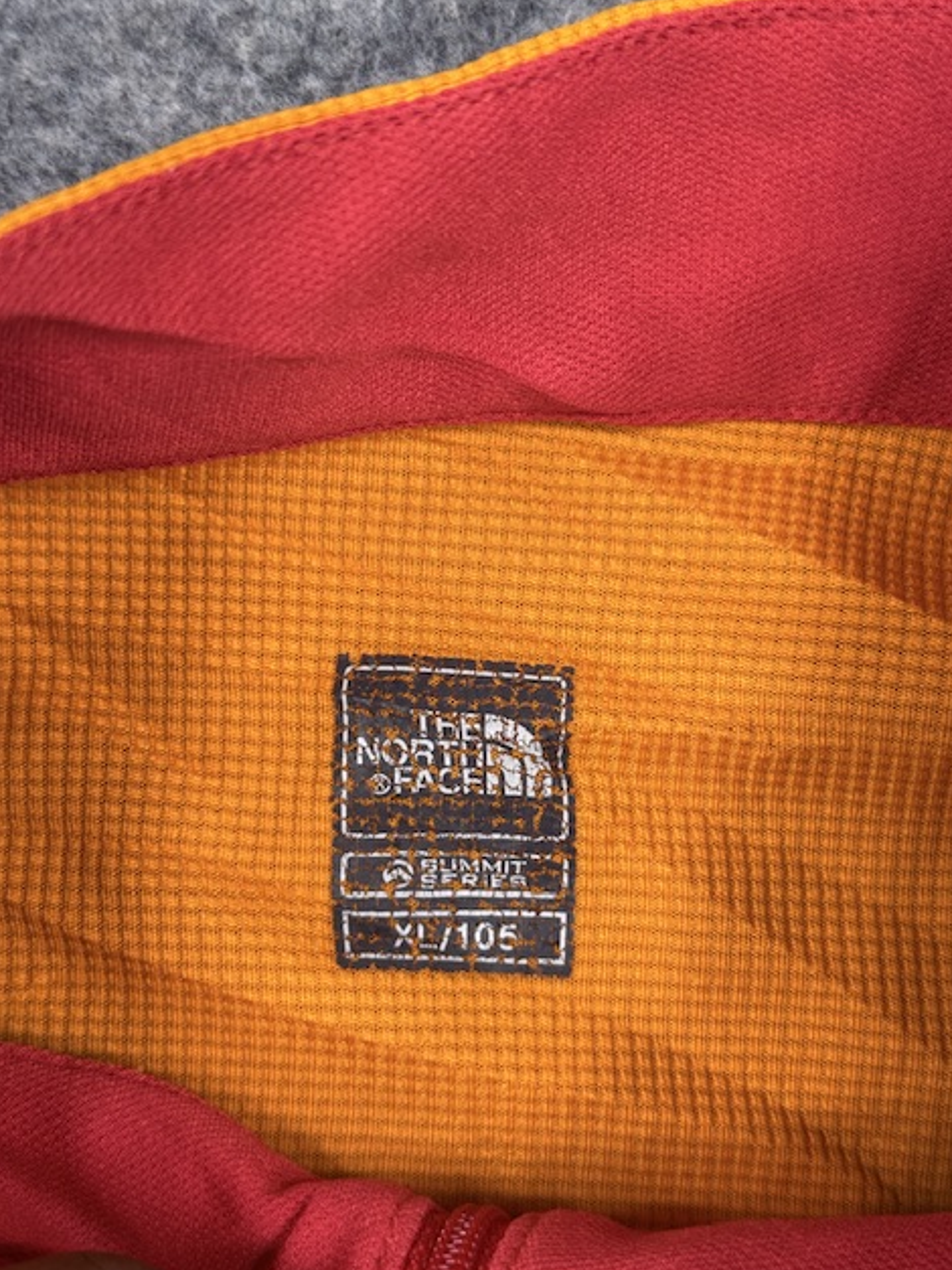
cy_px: 644
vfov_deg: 38.9
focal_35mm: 49
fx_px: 1797
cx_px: 478
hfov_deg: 29.7
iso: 80
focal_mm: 6.76
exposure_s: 1/100
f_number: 1.78
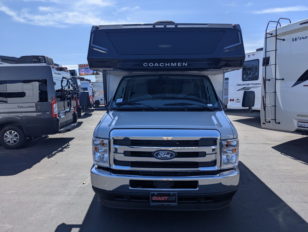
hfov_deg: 71.5
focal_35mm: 24
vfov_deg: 56.9
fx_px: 214
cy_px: 116
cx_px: 154
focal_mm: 6.81
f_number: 1.85
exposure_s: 1/2762
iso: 46
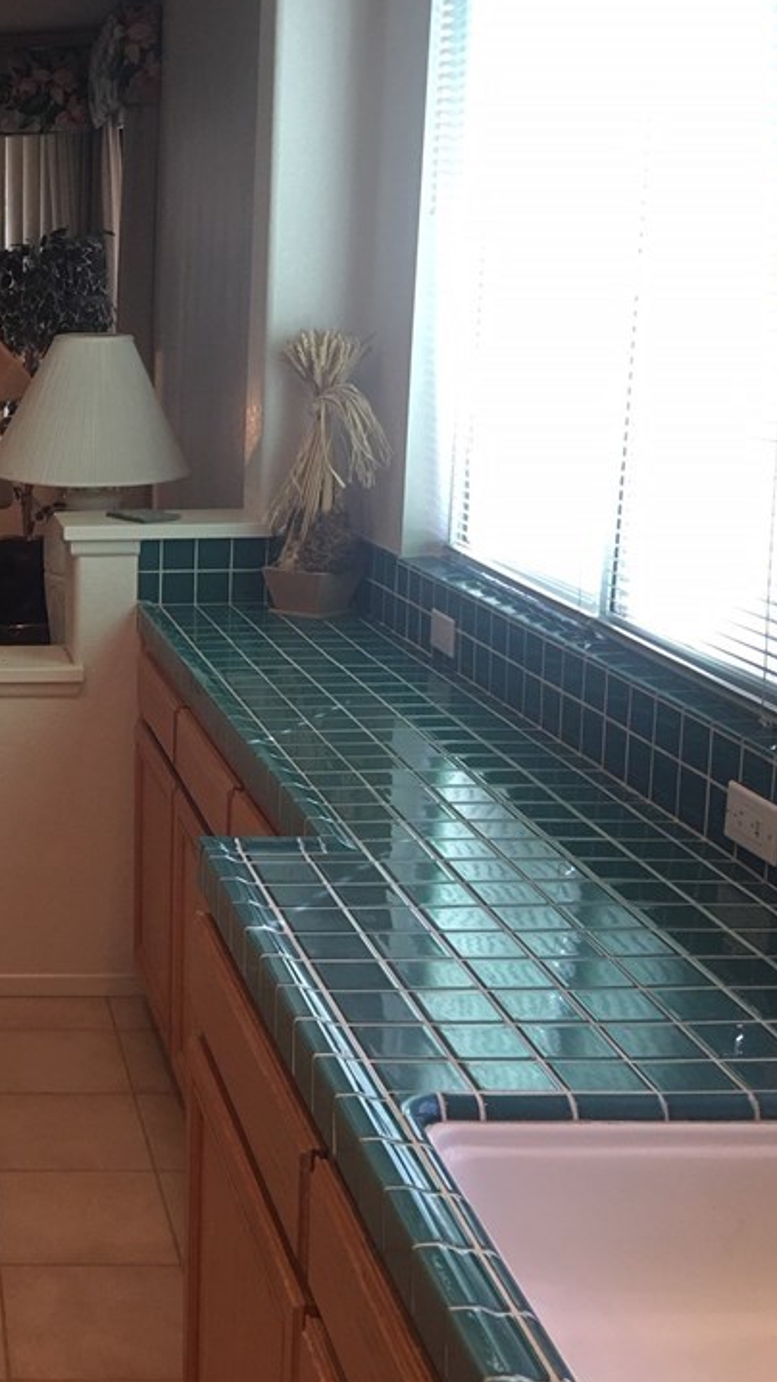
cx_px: -131
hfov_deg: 24.3
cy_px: 682
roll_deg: +0.9
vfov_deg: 45.5
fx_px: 1650
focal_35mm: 45
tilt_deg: -11.8
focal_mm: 4.15
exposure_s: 1/30
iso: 40
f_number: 2.2
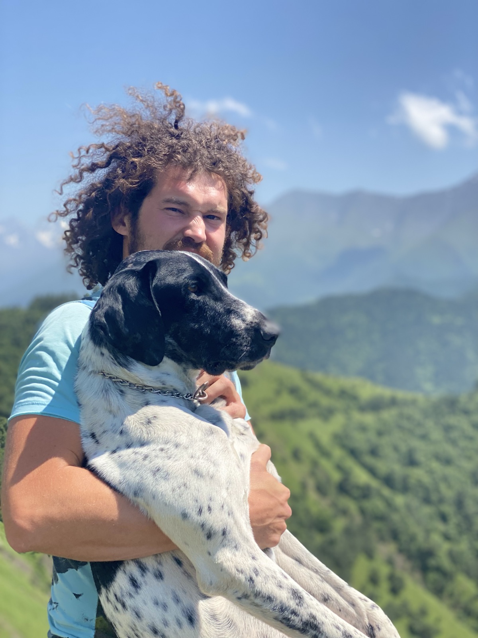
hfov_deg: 28.0
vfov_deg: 36.8
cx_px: 239
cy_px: 319
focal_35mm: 52
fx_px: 957
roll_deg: -0.1
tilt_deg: +0.7
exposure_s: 1/1410
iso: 20
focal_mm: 6
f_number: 2
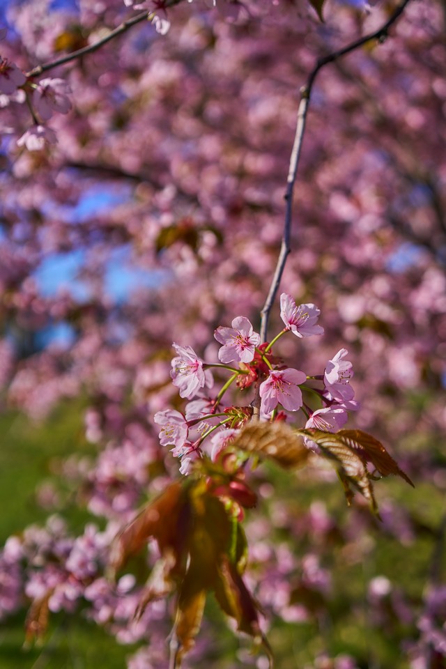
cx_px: 223
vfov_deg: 54.4
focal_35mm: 35
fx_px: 650
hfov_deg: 37.9
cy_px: 334
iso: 100
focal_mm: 35
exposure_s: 1/2500
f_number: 2.8
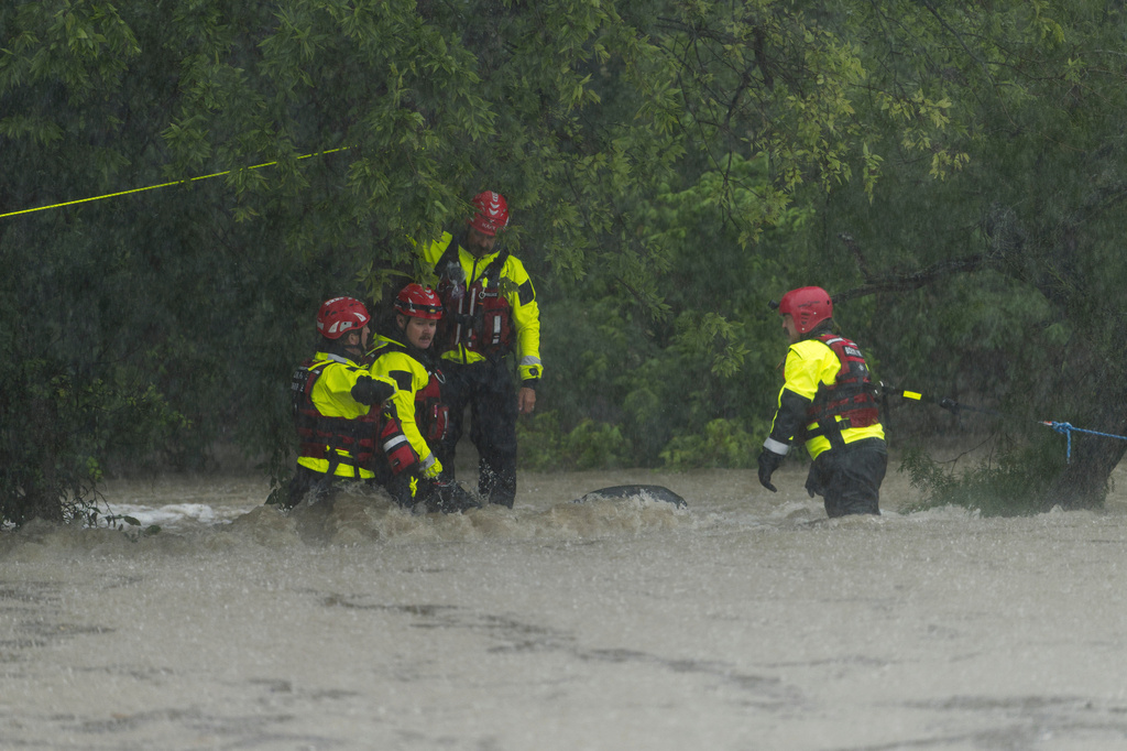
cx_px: 564
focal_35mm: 400
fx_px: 12517
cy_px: 376
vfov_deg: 3.4
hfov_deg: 5.2
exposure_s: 1/400
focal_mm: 400
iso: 1250
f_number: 4.5
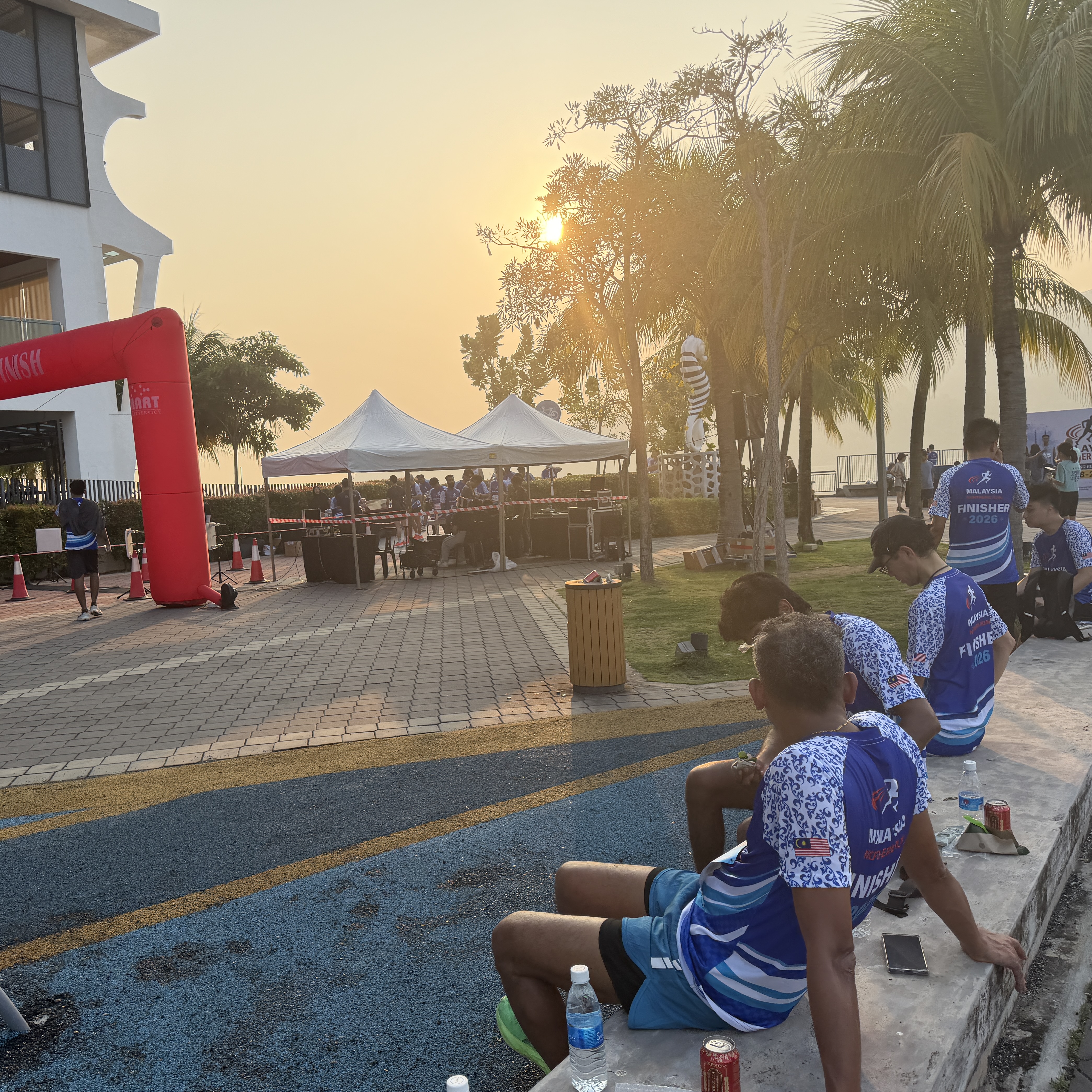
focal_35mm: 29
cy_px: 542
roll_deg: +4.1
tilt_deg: -1.3
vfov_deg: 55.6
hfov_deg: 55.5
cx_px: 475
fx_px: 1035
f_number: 1.78
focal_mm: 6.76
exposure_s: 1/2053
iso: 100
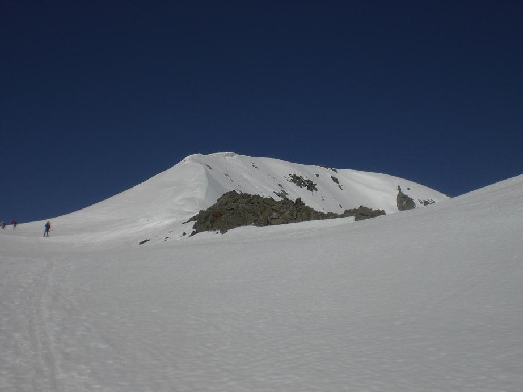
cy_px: 196
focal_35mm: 38
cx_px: 262
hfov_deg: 49.0
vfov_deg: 37.7
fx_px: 574
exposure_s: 1/1600
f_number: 4.4
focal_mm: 6.3
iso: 50
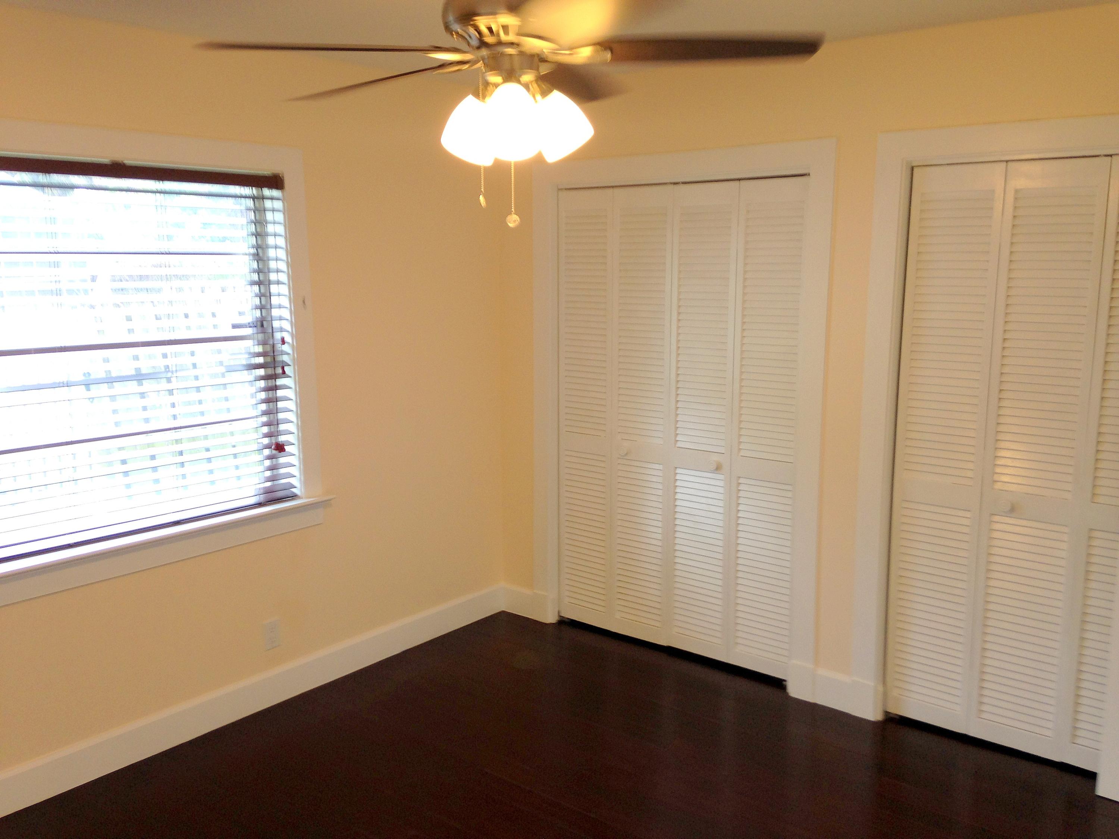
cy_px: 420
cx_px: 560
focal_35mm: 33
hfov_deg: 55.4
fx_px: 1067
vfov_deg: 42.9
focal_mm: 4.12
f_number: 2.4
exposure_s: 1/30
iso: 50
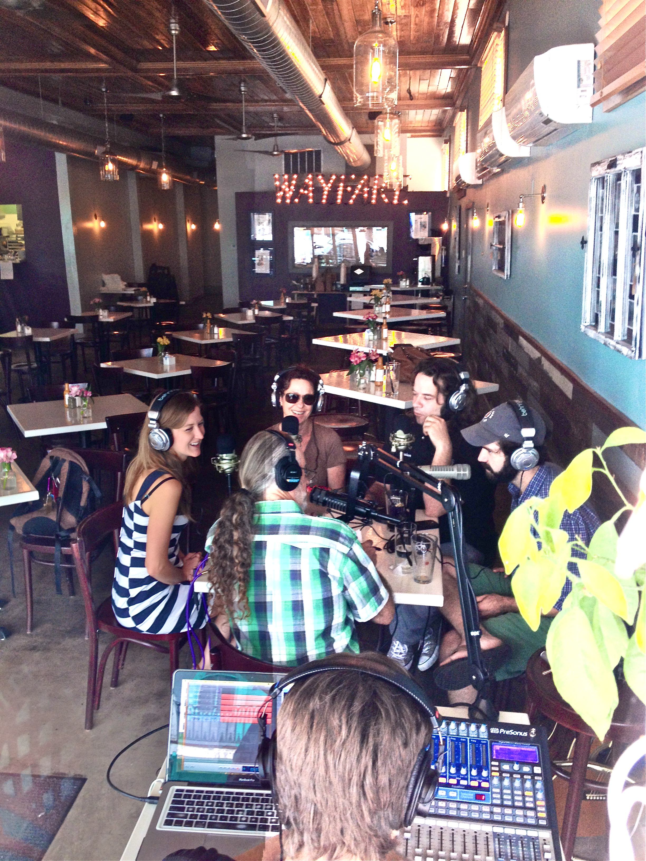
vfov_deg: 52.6
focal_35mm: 35
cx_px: 323
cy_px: 430
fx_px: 871
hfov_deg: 40.7
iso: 64
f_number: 2.4
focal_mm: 4.28
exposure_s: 1/30
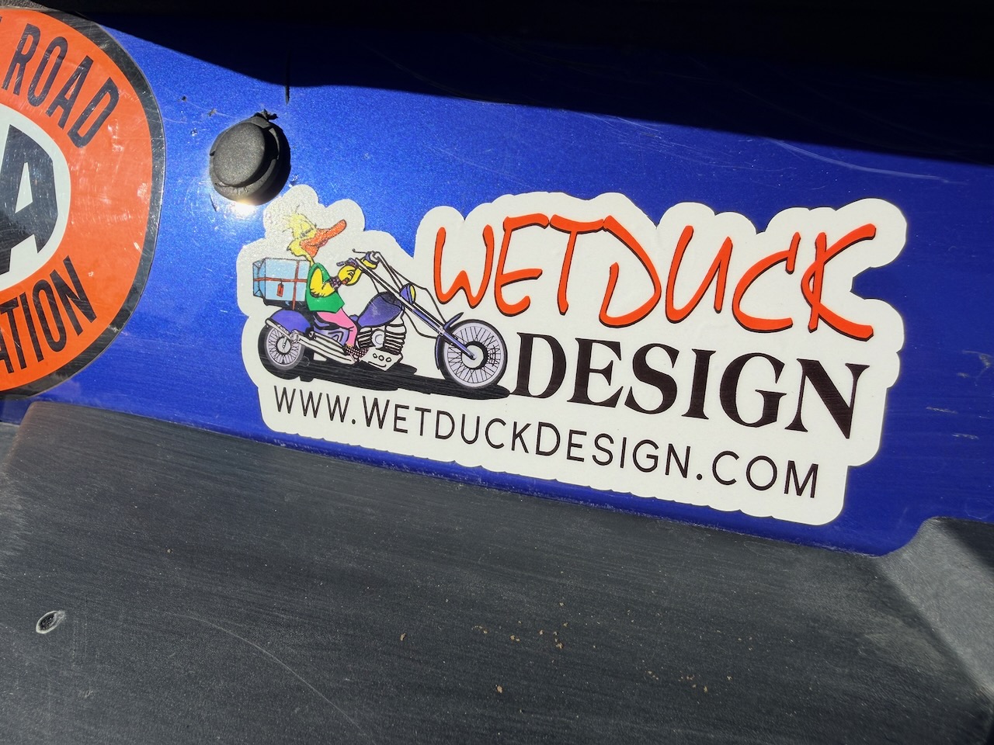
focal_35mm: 24
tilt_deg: -33.0
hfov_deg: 71.6
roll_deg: -5.5
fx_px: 689
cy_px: 372
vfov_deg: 56.8
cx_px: 497
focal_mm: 2.22
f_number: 2.2
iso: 20
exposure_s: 1/1337
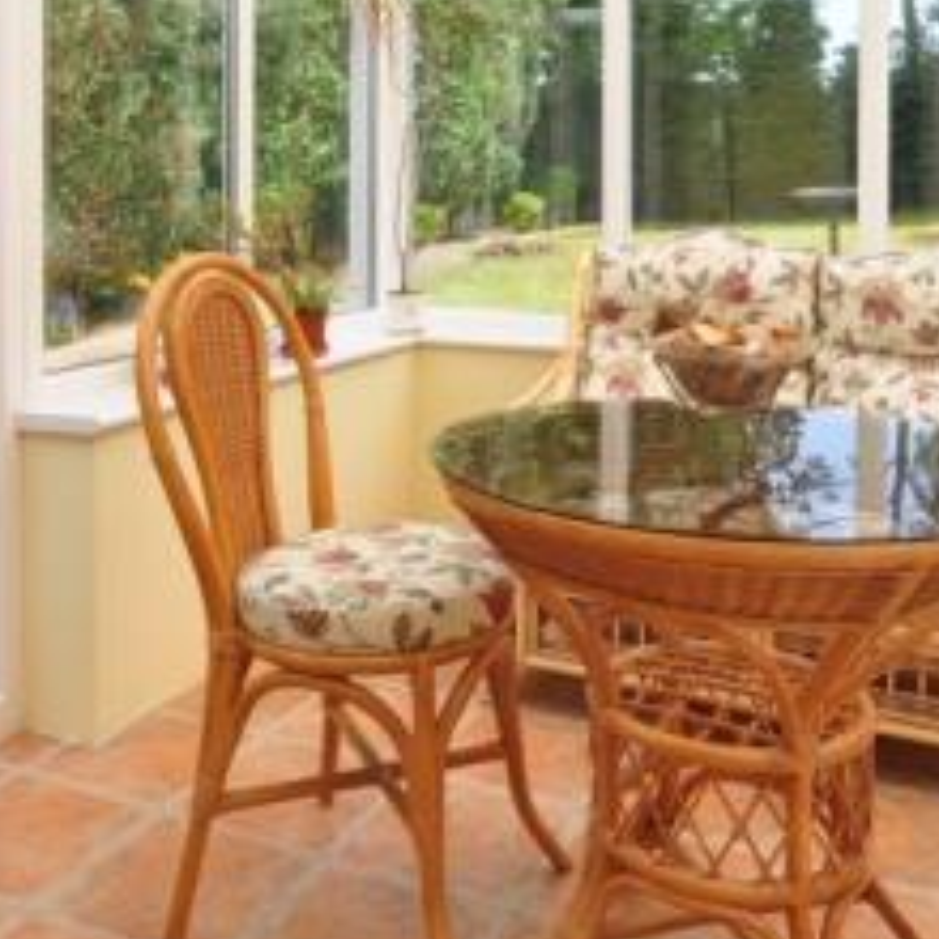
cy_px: 162
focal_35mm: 38
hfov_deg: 43.7
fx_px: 1166
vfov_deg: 41.6
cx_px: 401
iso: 200
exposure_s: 1/50
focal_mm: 10
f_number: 11
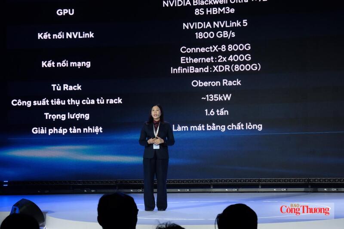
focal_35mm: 83
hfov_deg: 24.5
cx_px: 172
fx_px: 793
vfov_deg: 16.4
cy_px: 114
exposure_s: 1/125
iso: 5000
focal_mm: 55
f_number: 13
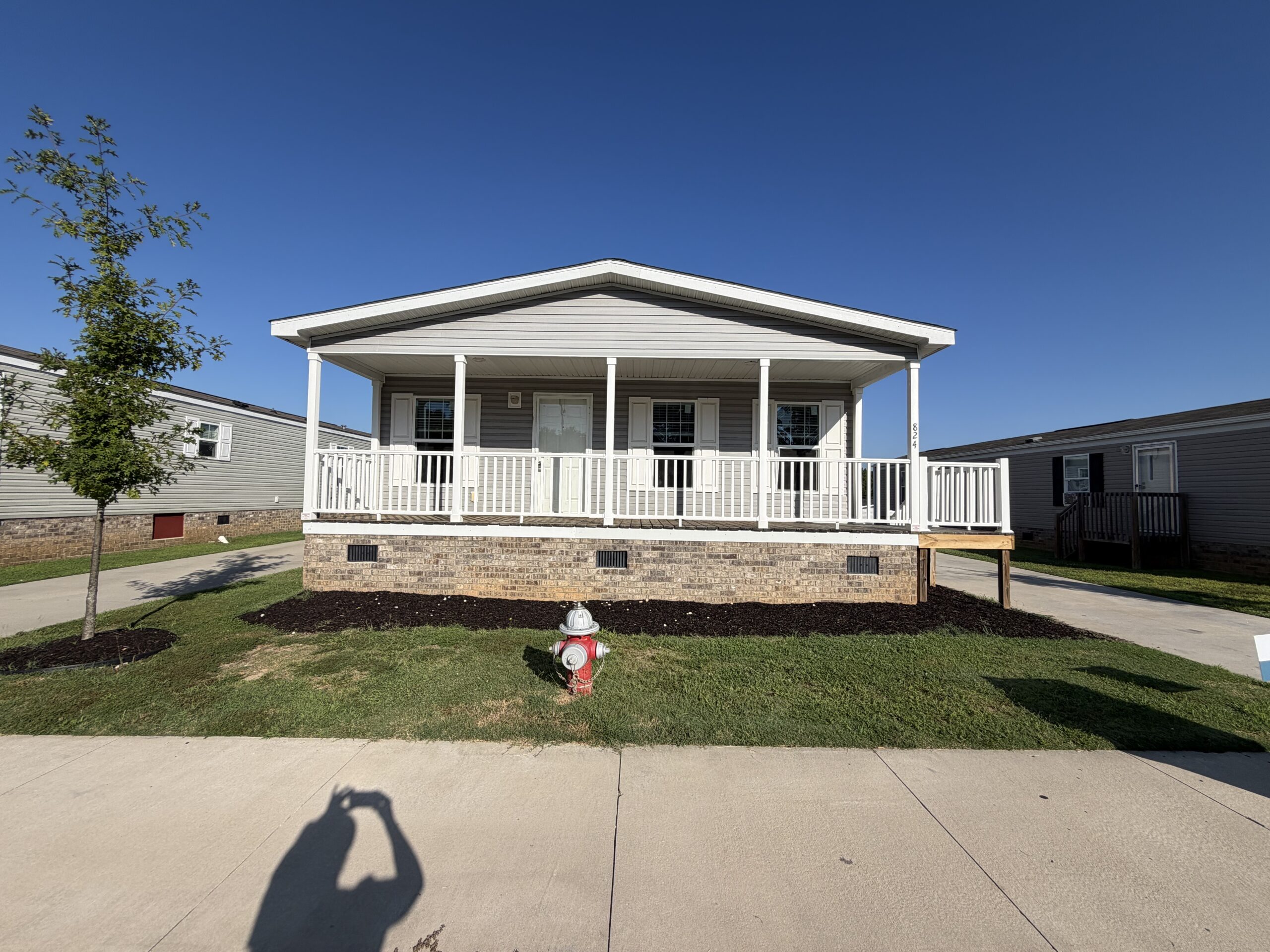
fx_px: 514
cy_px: 476
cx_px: 635
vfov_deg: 85.7
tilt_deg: +2.1
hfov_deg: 102.1
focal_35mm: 14
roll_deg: -0.9
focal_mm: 2.22
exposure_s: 1/1368
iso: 20
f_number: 2.2
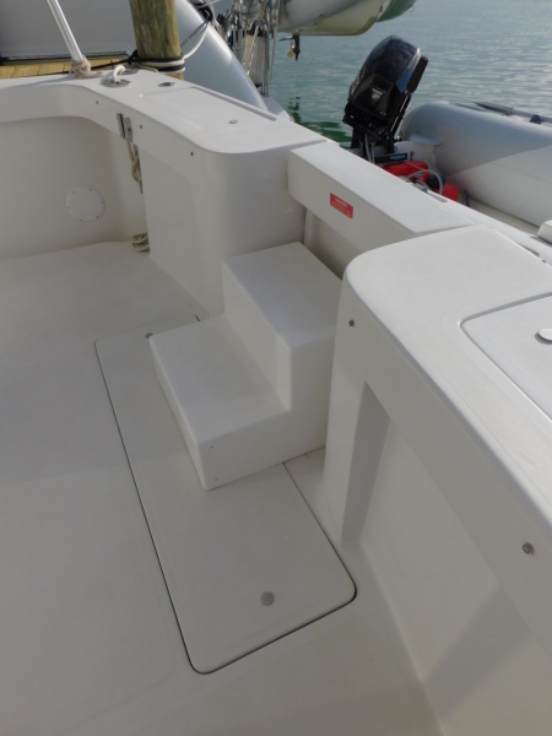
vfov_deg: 73.9
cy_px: 368
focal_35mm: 23
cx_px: 276
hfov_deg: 58.9
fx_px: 489
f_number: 6
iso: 125
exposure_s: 1/1000
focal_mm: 4
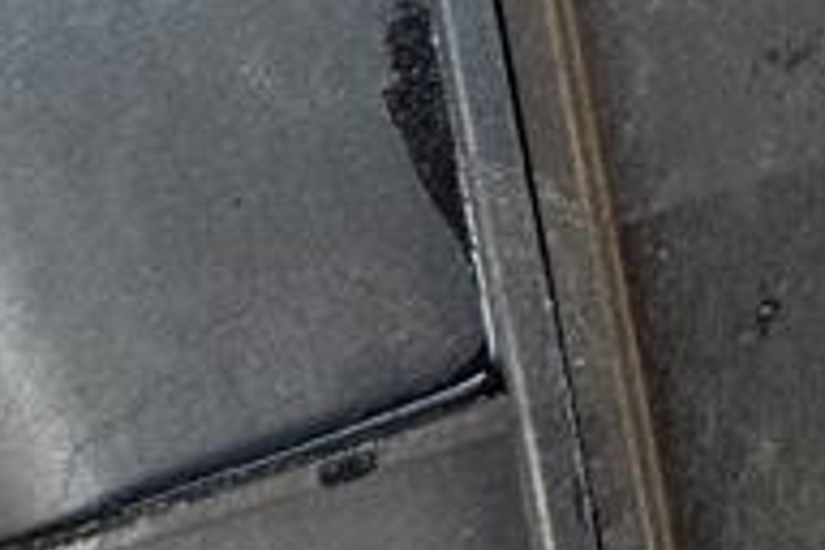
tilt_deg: -63.3
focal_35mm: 166
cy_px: -286
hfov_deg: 12.2
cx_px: 894
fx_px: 3804
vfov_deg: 8.1
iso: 250
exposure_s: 1/46
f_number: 1.78
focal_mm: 6.76
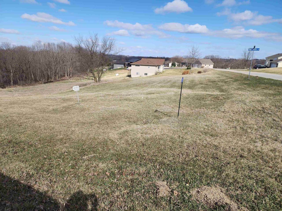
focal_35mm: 23
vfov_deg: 58.9
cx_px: 141
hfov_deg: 73.9
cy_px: 106
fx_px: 187
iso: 12
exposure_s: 1/1114
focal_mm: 6.4
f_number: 1.8
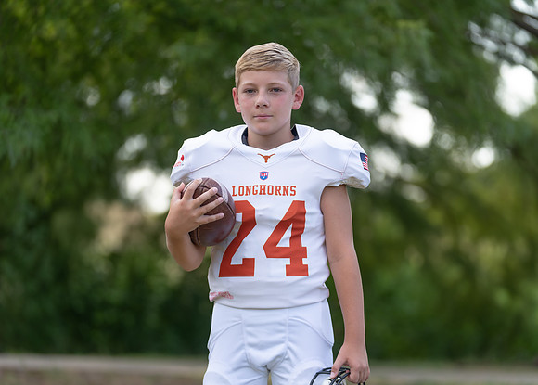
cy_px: 206
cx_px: 277
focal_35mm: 148
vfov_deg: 9.7
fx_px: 2267
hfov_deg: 13.5
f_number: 2.8
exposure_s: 1/400
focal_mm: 127
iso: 100
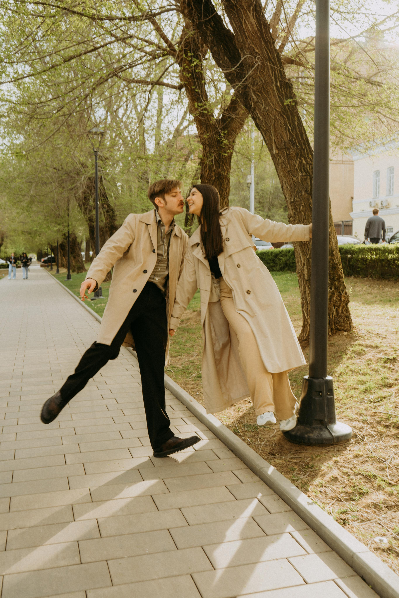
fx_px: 582
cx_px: 200
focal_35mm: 35
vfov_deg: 54.4
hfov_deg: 37.9
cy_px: 299
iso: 100
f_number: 5.6
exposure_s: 1/80
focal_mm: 35
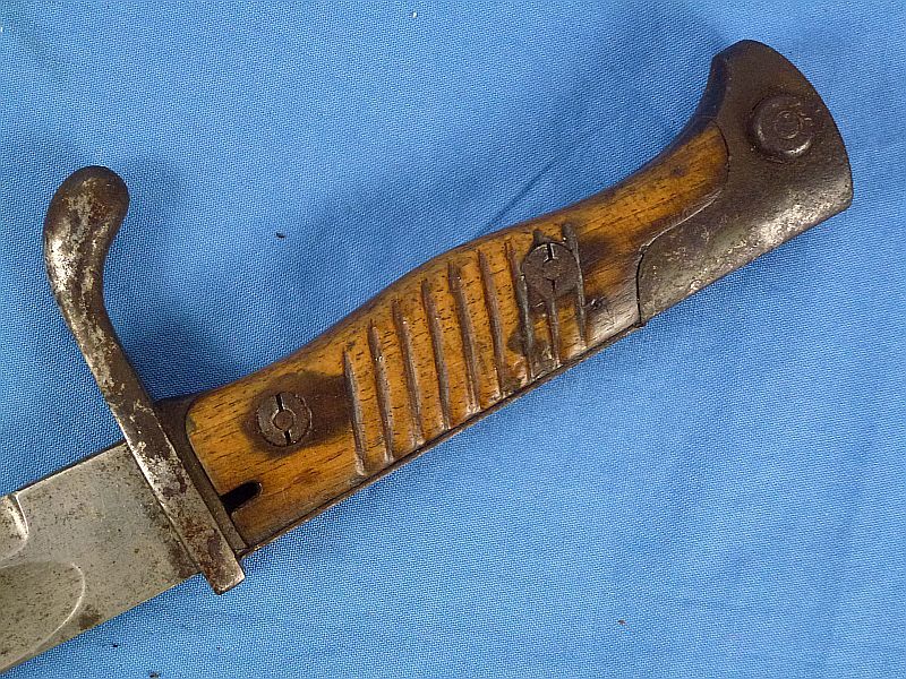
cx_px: 453
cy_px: 340
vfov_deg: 22.6
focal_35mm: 65
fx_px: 1701
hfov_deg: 29.8
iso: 400
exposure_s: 1/60
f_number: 4.6
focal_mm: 11.7
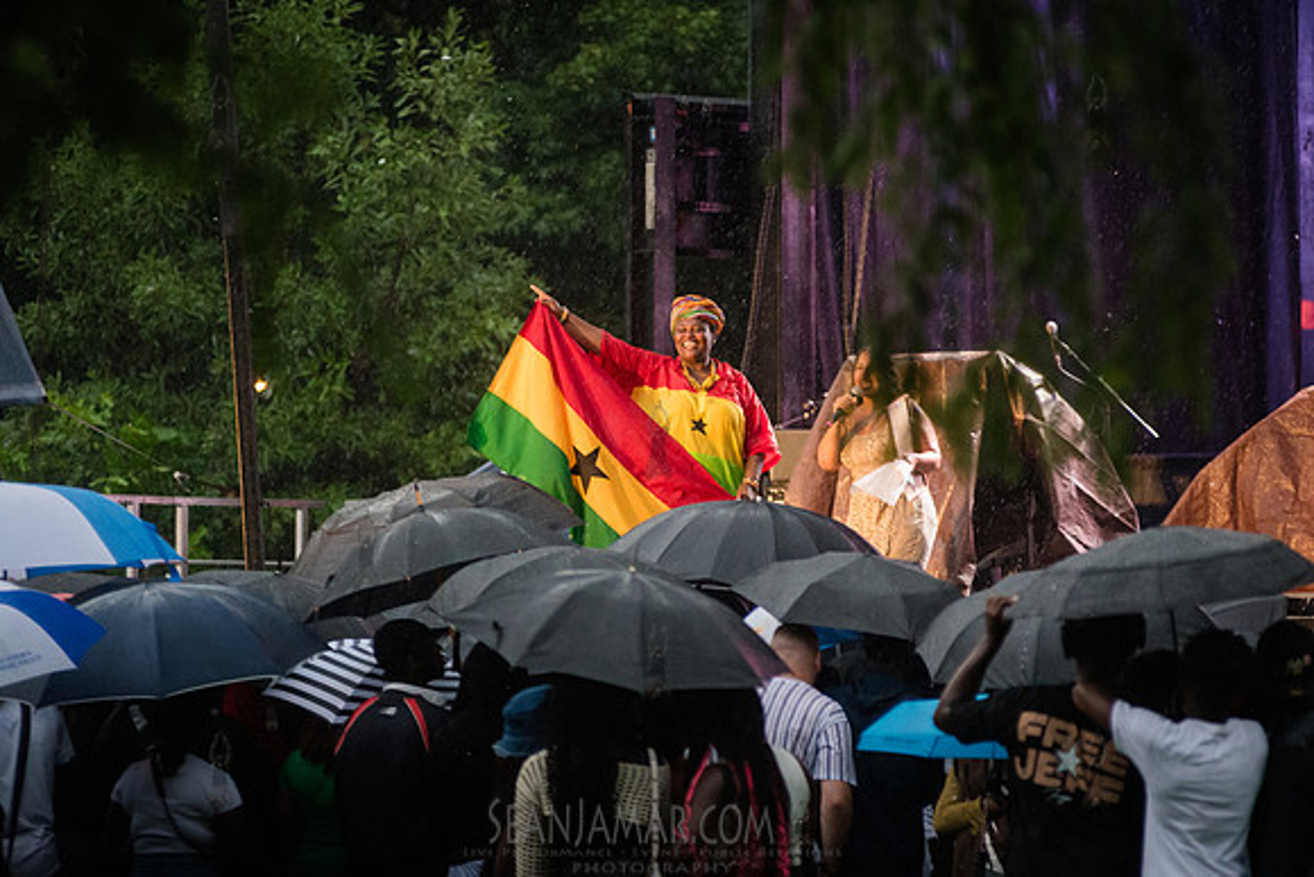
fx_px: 8951
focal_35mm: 245
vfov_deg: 5.6
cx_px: 657
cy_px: 438
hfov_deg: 8.4
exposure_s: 1/320
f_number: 3.5
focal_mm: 200
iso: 4000
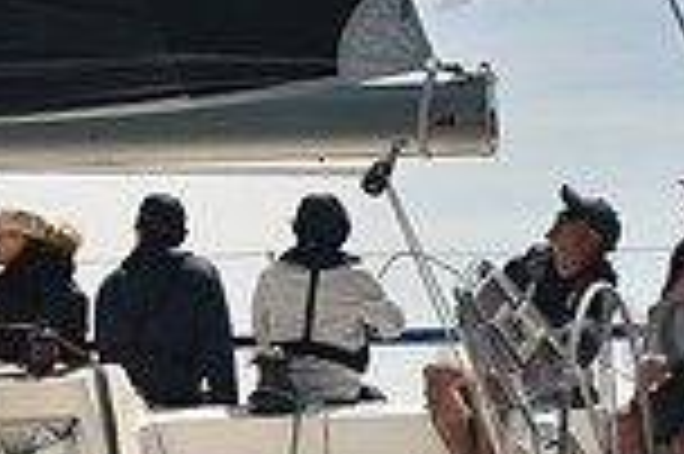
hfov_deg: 7.7
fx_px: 5067
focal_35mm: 267
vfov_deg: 5.1
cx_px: 198
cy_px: 605
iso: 250
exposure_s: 1/640
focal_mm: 70
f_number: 5.6
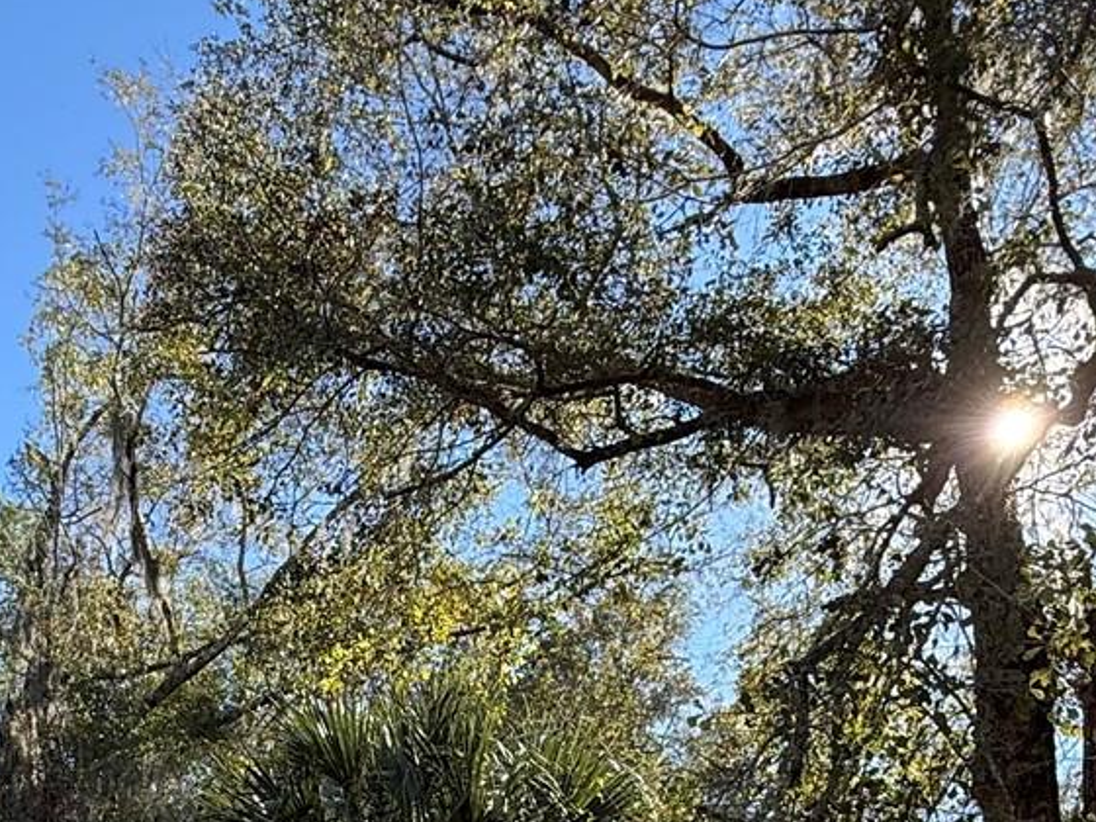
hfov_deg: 46.6
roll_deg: -0.7
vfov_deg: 31.6
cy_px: 916
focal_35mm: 40
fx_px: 1266
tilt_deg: +12.3
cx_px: 452
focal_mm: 2.22
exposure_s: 1/518
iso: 64
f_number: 2.2
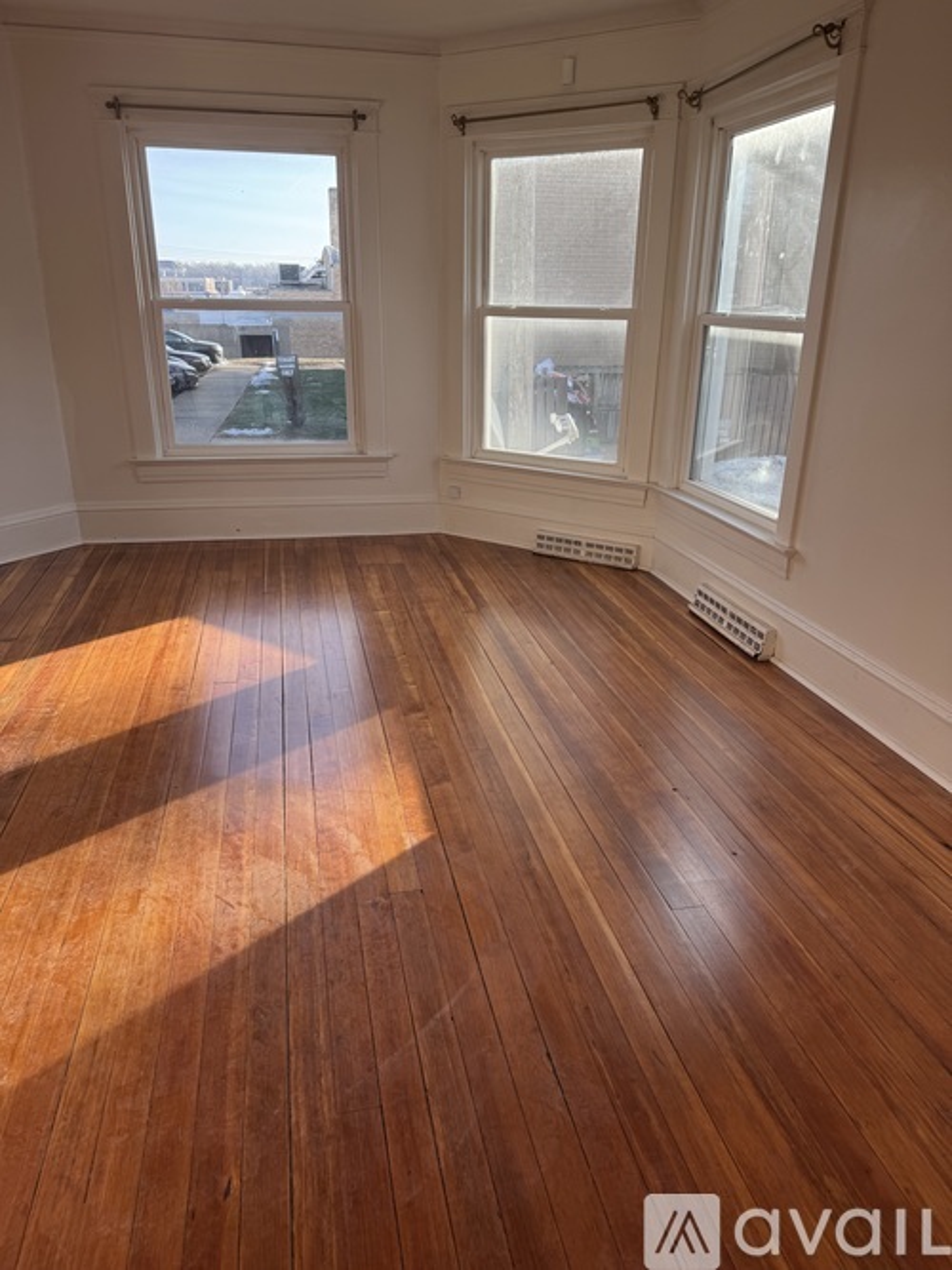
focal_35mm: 24
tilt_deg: -17.8
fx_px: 880
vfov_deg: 71.6
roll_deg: -0.3
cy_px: 635
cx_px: 476
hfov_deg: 56.8
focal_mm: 6.76
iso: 64
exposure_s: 1/213
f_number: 1.78
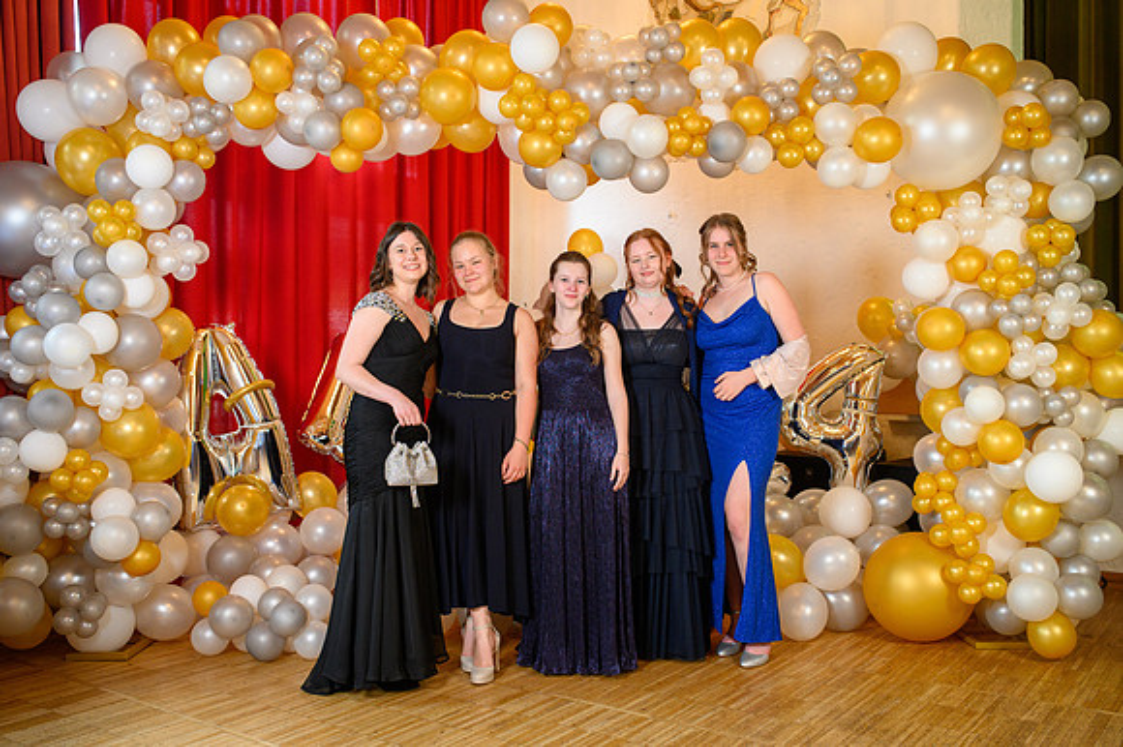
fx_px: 1091
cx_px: 562
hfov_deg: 54.5
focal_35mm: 35
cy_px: 374
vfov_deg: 37.8
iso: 1250
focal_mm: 35
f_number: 3.5
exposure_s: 1/100
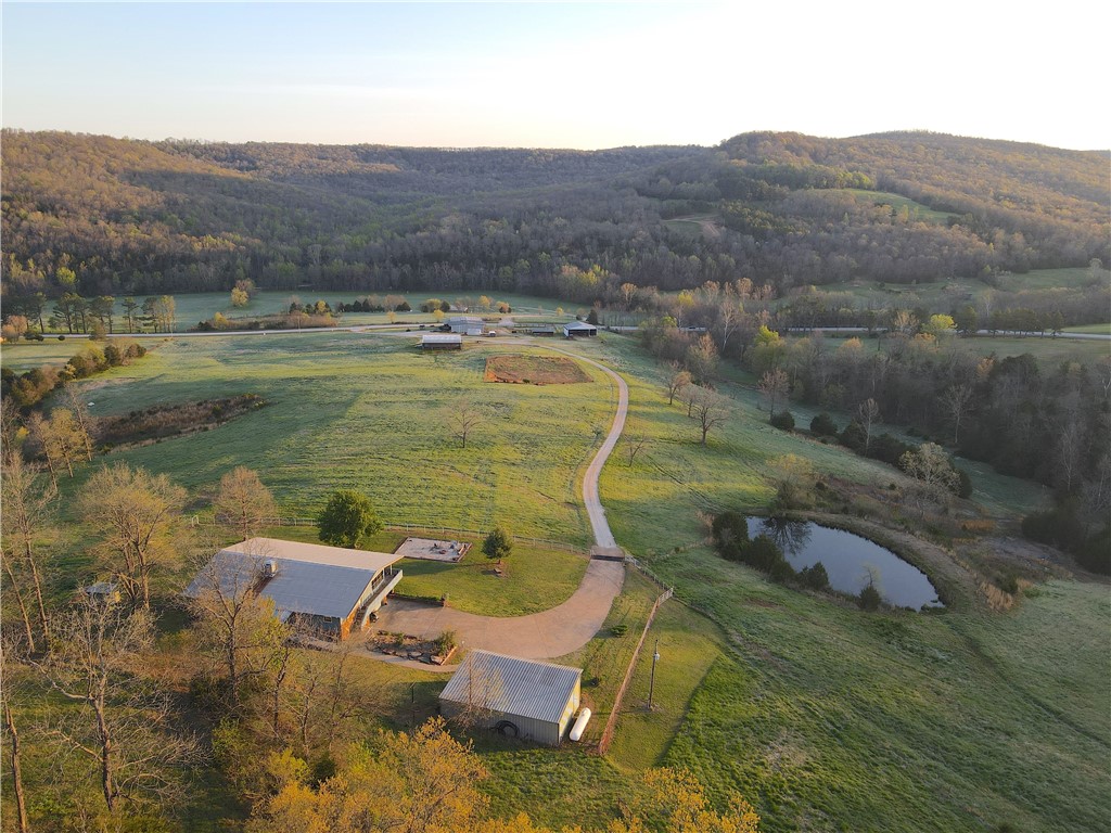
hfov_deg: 71.6
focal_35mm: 24
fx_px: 770
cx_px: 556
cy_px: 416
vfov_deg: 56.8
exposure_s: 1/100
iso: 100
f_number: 2.8
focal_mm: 4.5
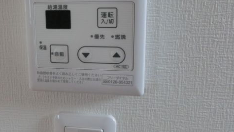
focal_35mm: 44
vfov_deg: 27.0
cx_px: 84
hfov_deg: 45.9
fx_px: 273
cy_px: 51
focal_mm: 5.36
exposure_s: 1/125
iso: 400
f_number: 3.5
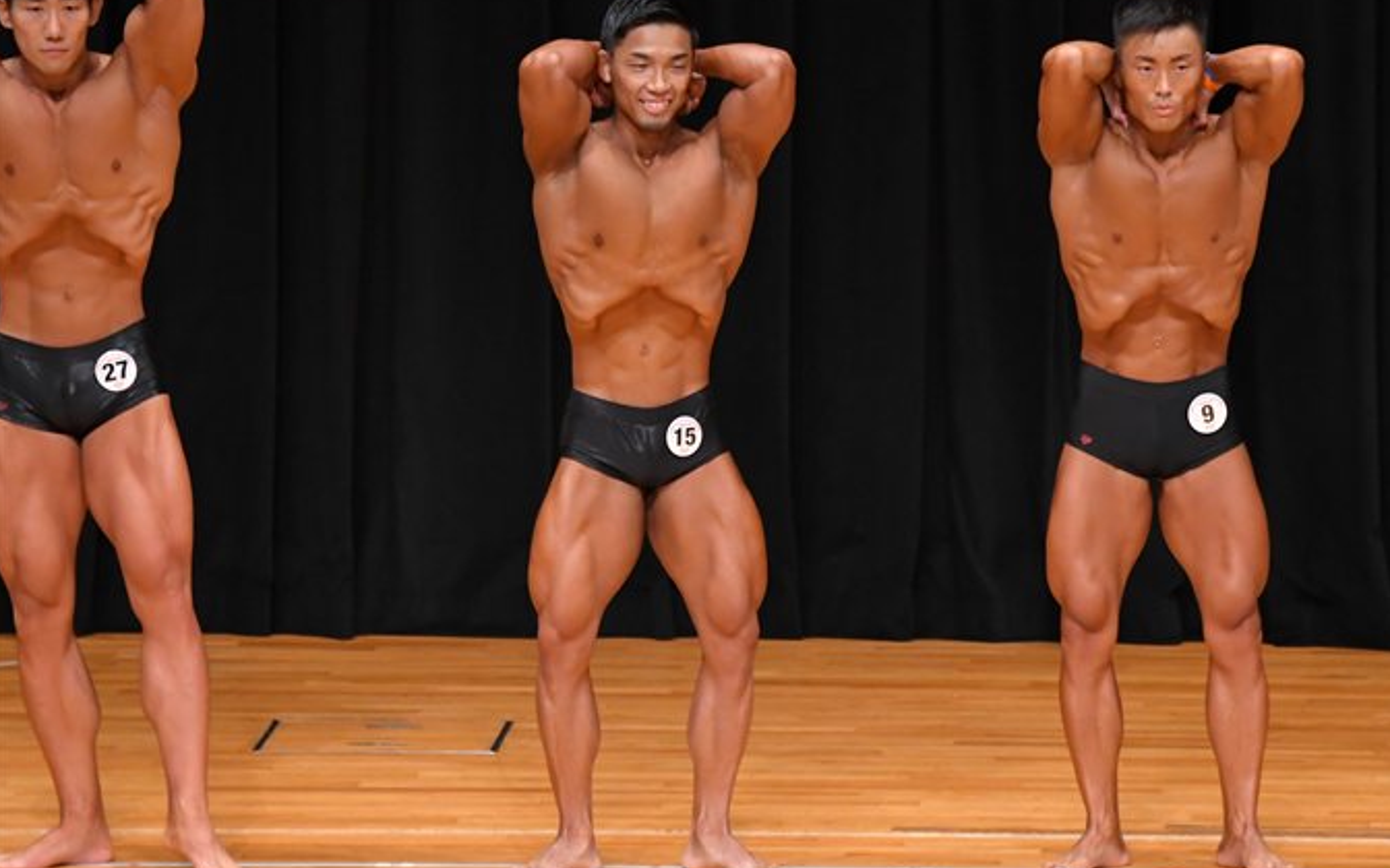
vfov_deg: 3.9
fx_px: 12690
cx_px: 795
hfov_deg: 6.3
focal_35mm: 335
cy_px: 436
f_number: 5.6
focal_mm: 190
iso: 4000
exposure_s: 1/400
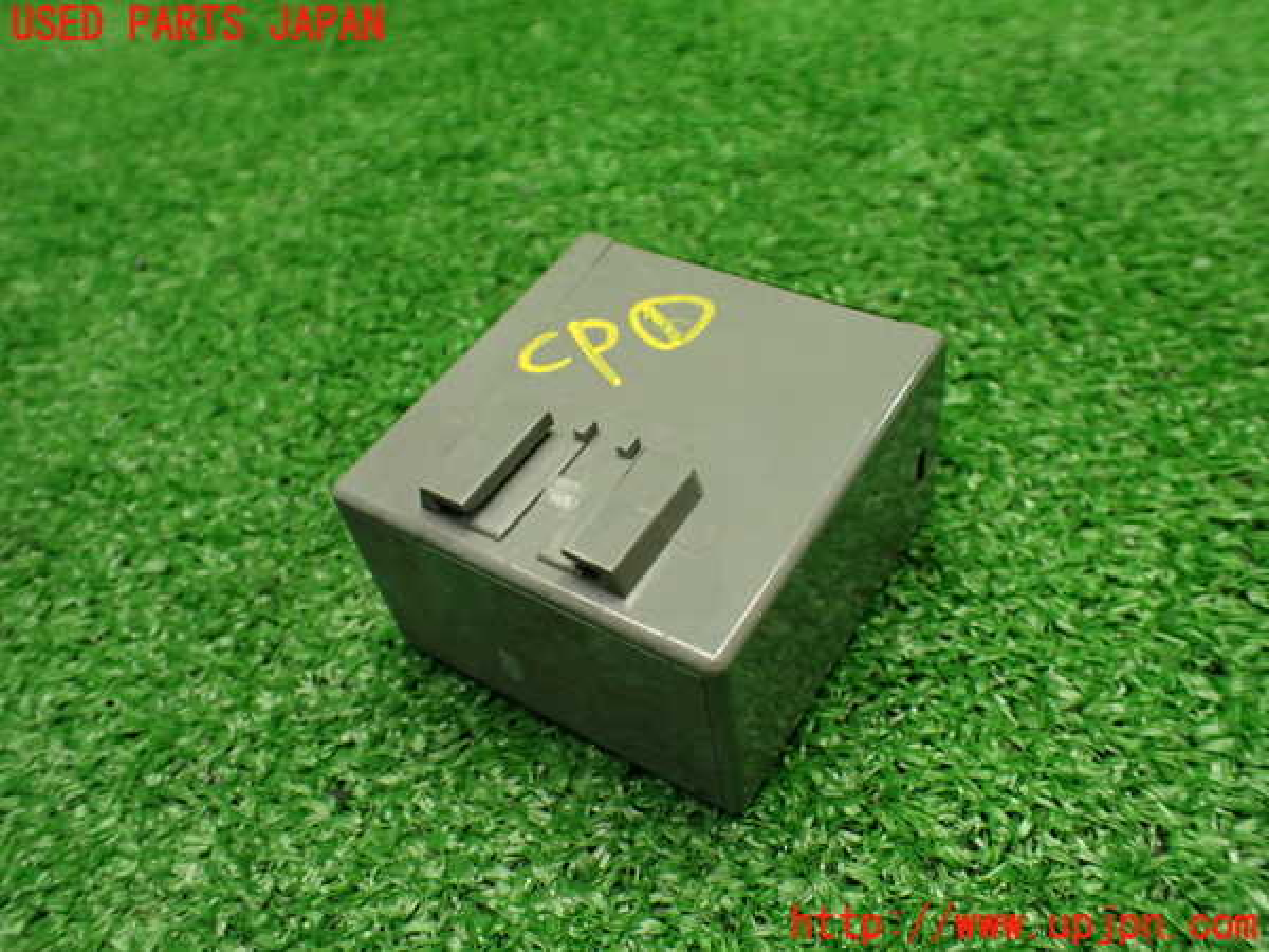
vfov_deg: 46.8
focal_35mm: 30
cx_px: 634
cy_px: 476
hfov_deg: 60.0
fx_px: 1100
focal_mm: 5.4
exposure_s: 1/125
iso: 500
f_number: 2.3
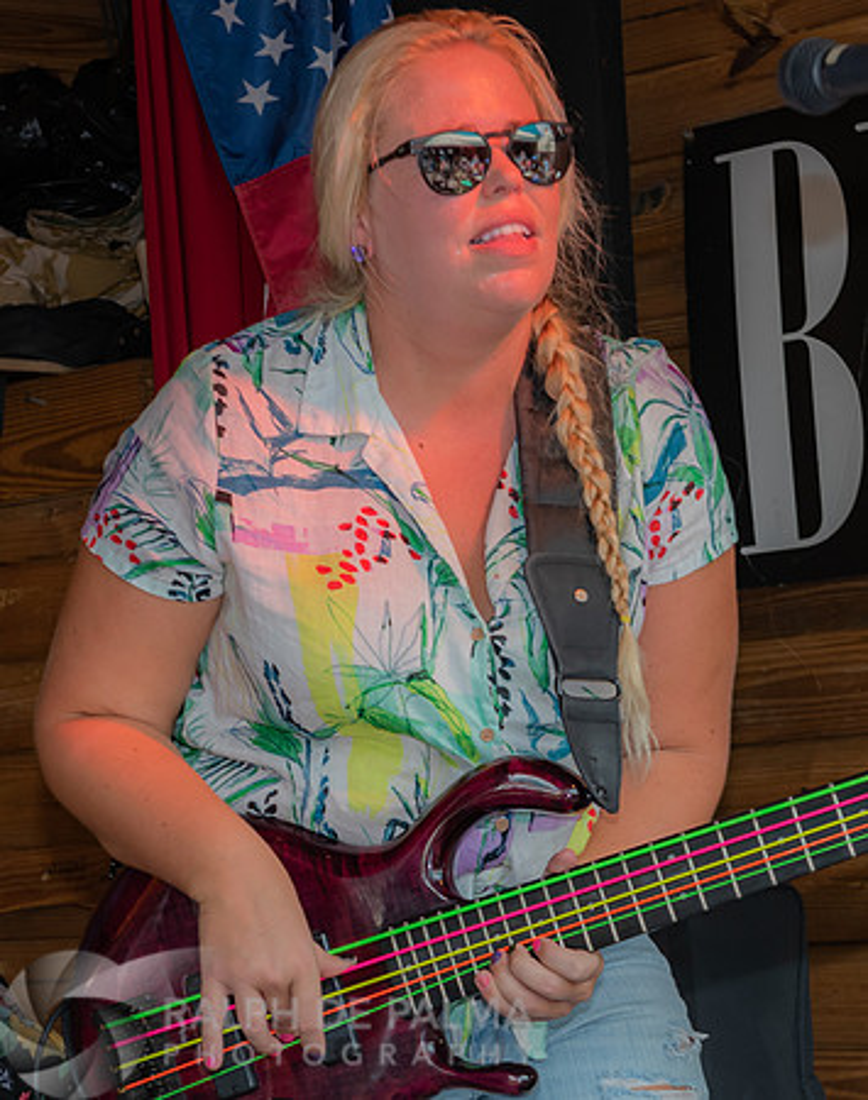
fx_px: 3740
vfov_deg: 16.7
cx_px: 498
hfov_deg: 13.2
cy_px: 811
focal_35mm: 115
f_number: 5.6
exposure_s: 1/160
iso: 400
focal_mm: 52
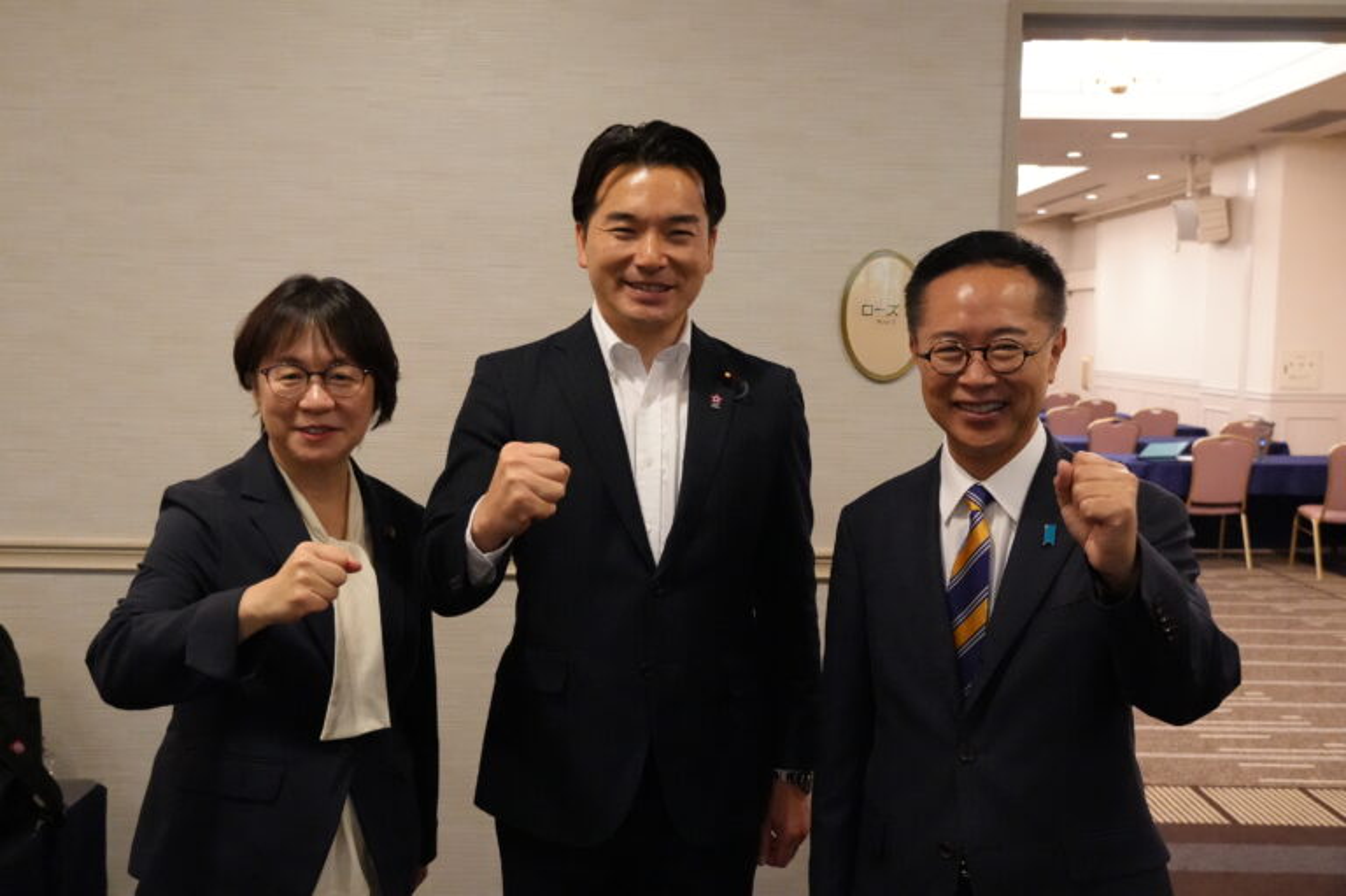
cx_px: 673
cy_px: 448
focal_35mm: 36
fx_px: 1345
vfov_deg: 36.8
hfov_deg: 53.2
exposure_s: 1/125
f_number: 4
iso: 6400
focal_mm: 24
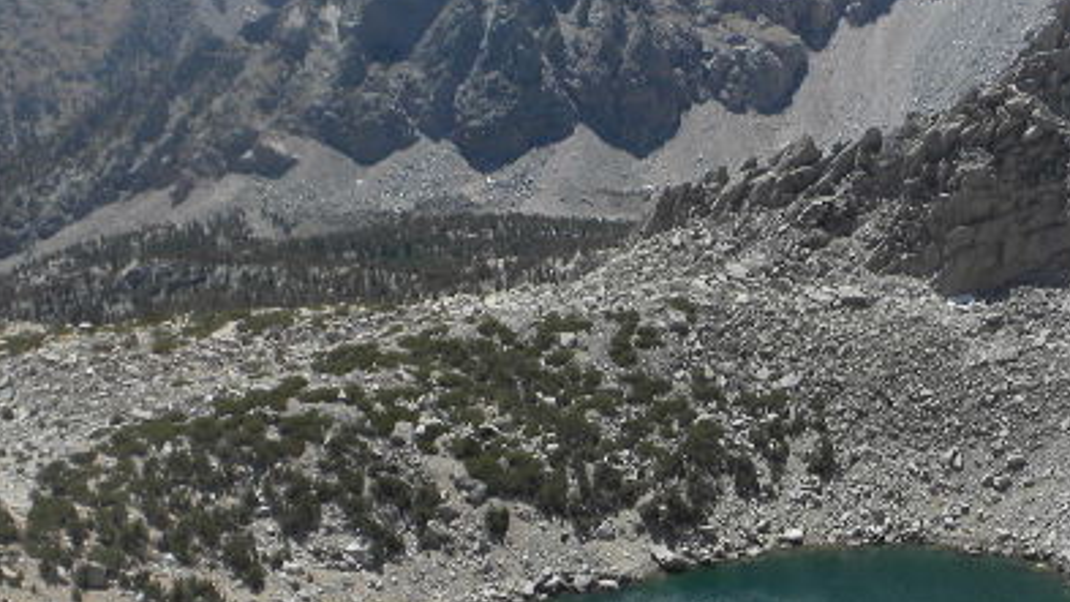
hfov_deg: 26.0
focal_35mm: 80
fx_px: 2270
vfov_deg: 14.9
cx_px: 860
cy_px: 541
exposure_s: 1/104
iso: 64
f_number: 10
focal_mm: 6.6
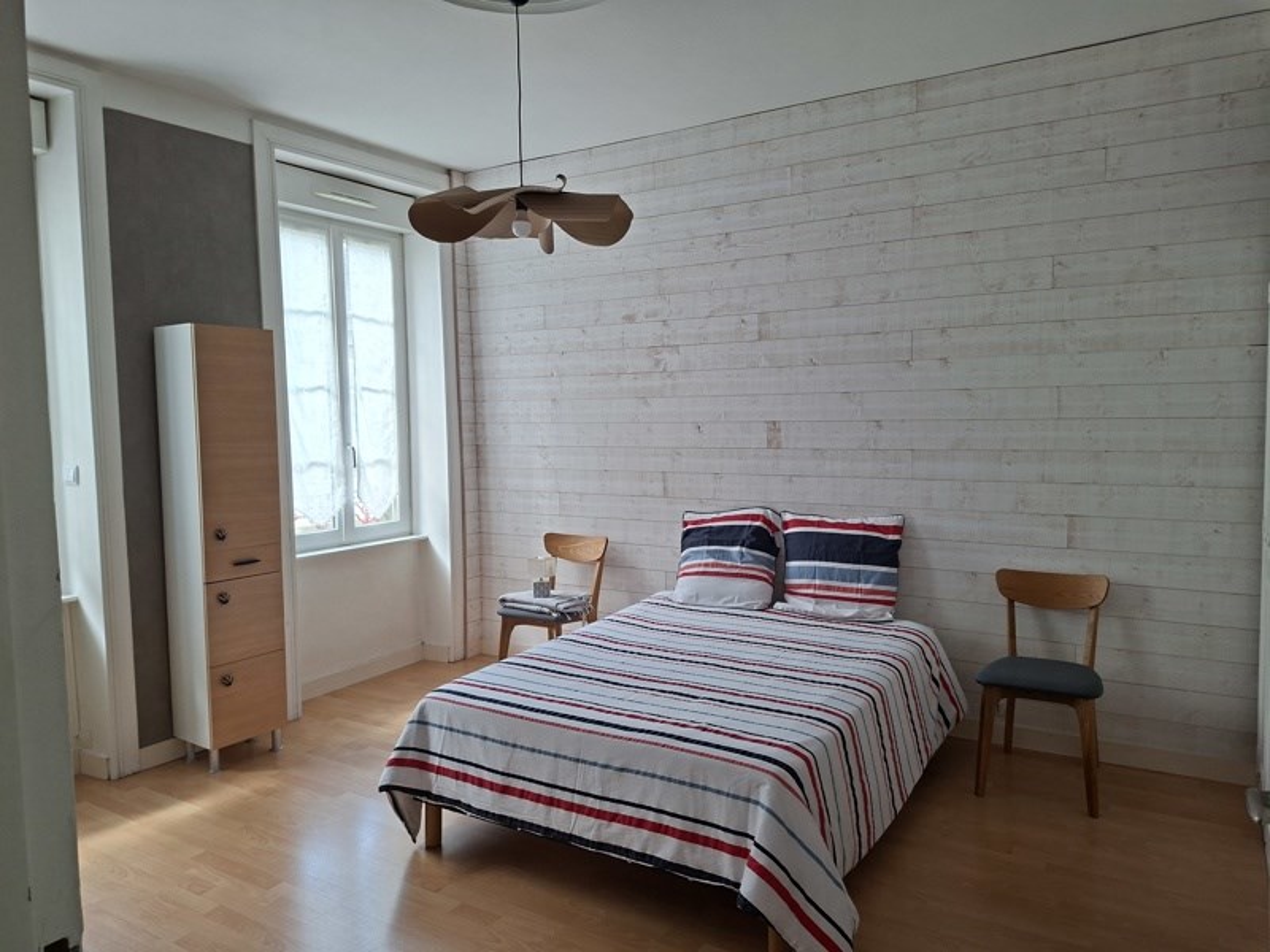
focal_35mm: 23
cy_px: 476
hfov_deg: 73.9
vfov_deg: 58.9
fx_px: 844
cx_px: 635
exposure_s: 1/120
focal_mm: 5.54
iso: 80
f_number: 1.8
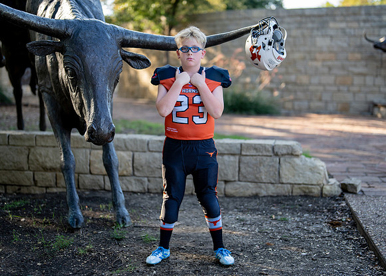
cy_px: 135
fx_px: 670
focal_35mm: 61
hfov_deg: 32.1
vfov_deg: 23.2
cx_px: 197
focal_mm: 50
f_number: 1.2
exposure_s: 1/1600
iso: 200
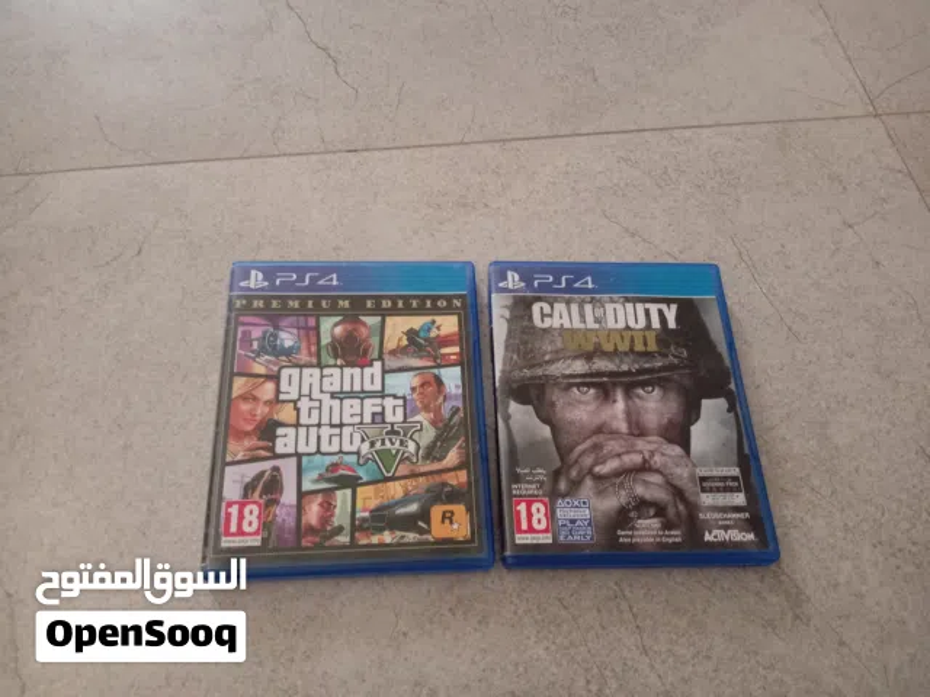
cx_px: 465
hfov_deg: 65.3
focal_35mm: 27
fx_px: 725
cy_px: 348
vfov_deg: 51.4
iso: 3680
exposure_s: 1/14.3
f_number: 1.8
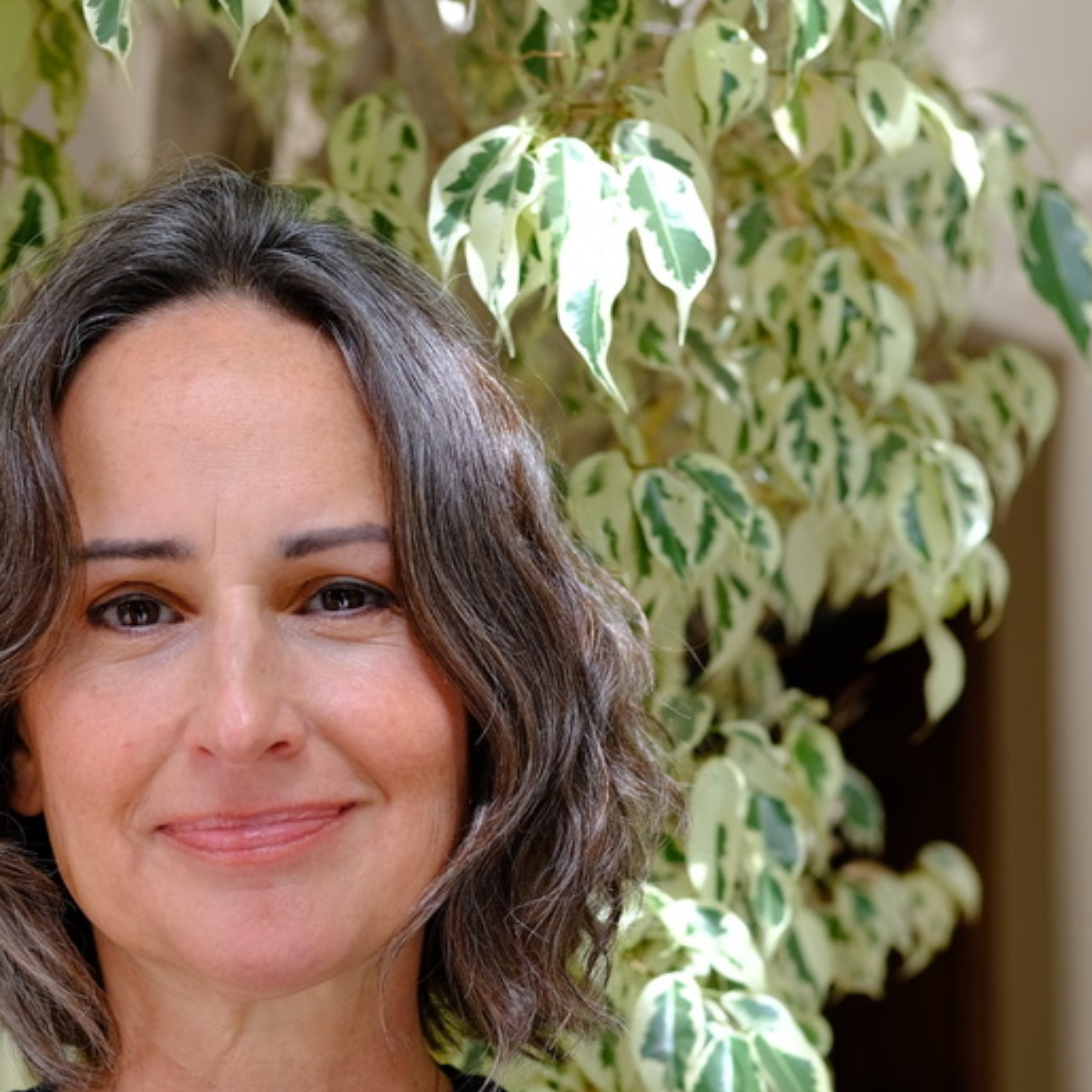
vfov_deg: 20.1
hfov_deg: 20.1
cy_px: 695
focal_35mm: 86
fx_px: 3069
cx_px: 360
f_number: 3.2
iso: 200
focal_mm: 32
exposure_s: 1/280
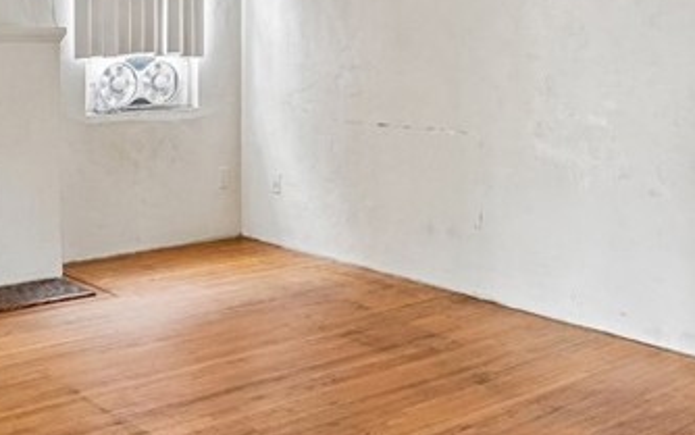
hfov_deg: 40.1
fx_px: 947
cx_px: 268
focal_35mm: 50
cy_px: 46
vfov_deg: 25.1
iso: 400
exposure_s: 1/4
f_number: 8
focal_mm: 16
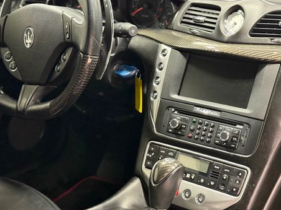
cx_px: 124
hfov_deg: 28.5
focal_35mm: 68
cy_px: 96
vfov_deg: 21.6
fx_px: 552
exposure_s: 1/30
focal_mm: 6.76
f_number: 1.78
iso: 400
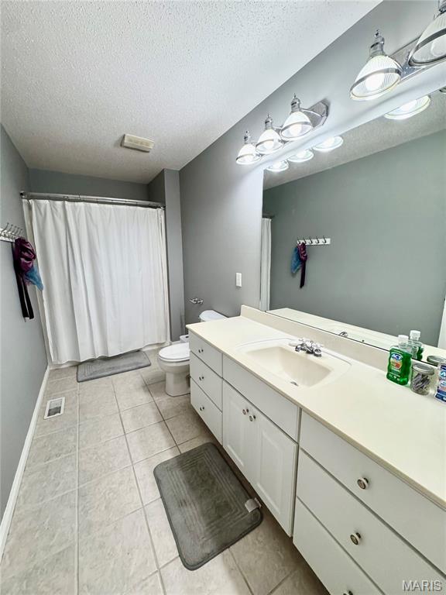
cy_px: 298
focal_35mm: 14
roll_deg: -0.2
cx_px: 223
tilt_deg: -11.1
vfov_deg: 102.1
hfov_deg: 85.7
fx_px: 241
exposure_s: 1/120
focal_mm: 2.22
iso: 320
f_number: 2.2
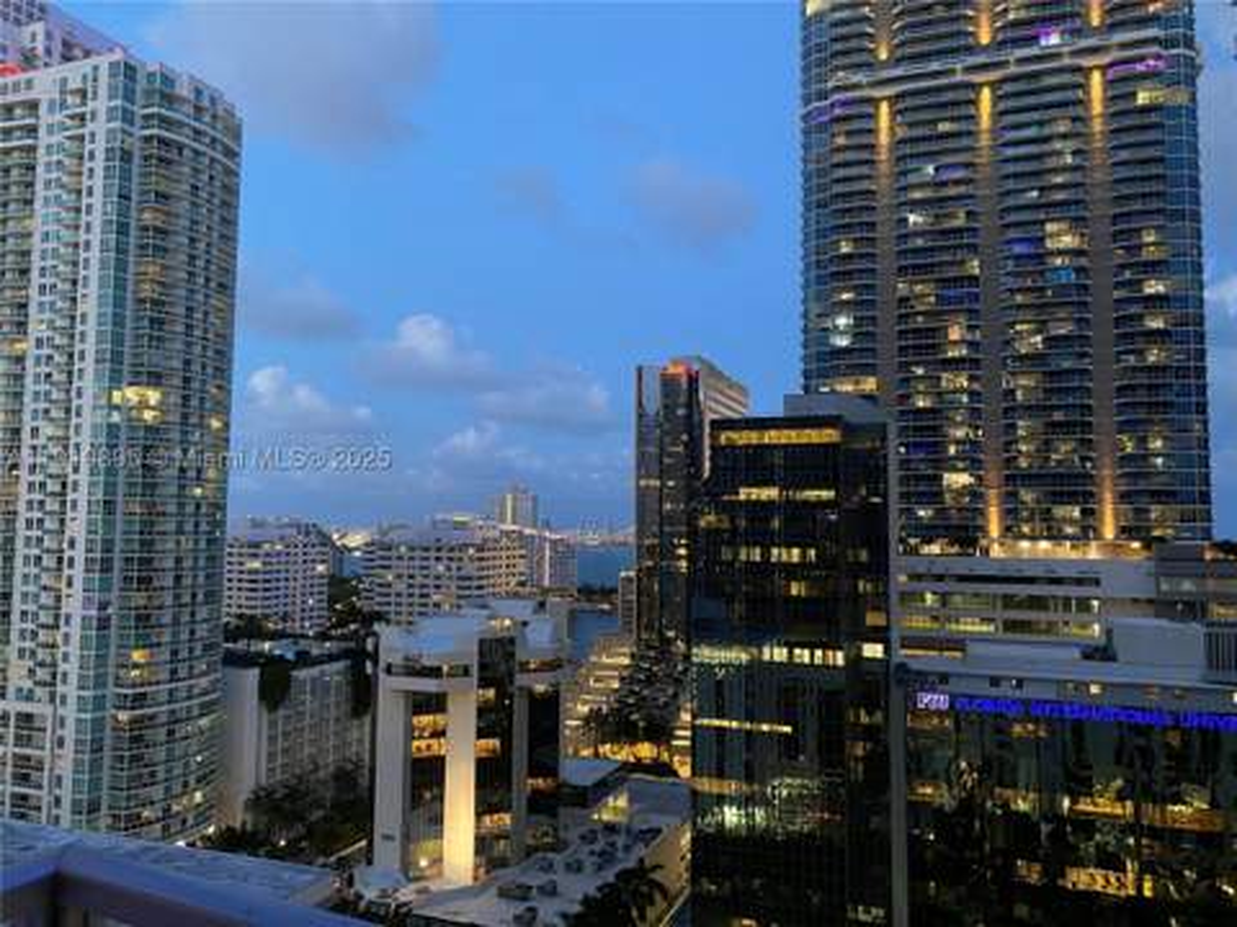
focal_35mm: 26
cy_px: 464
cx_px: 618
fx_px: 929
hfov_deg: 67.3
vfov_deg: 53.1
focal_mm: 4.25
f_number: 1.8
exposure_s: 1/30
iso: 640
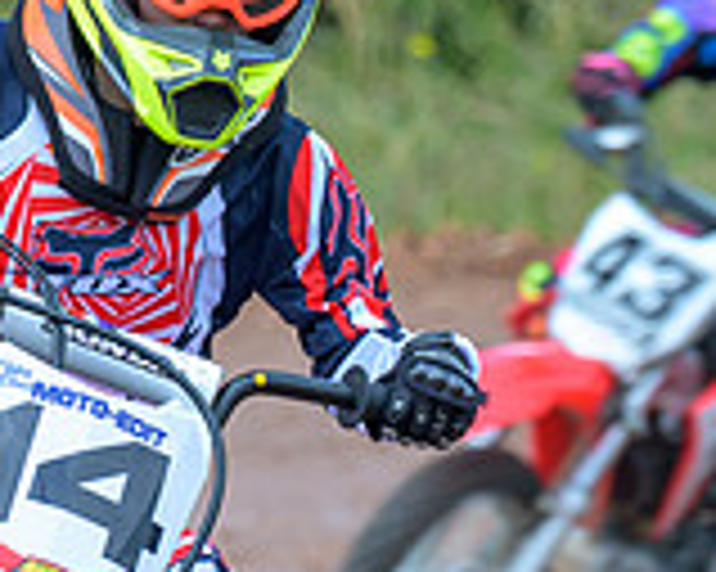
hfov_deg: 1.4
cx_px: 401
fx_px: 28865
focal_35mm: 1363
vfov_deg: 1.1
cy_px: 645
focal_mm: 200
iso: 180
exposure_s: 1/320
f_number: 5
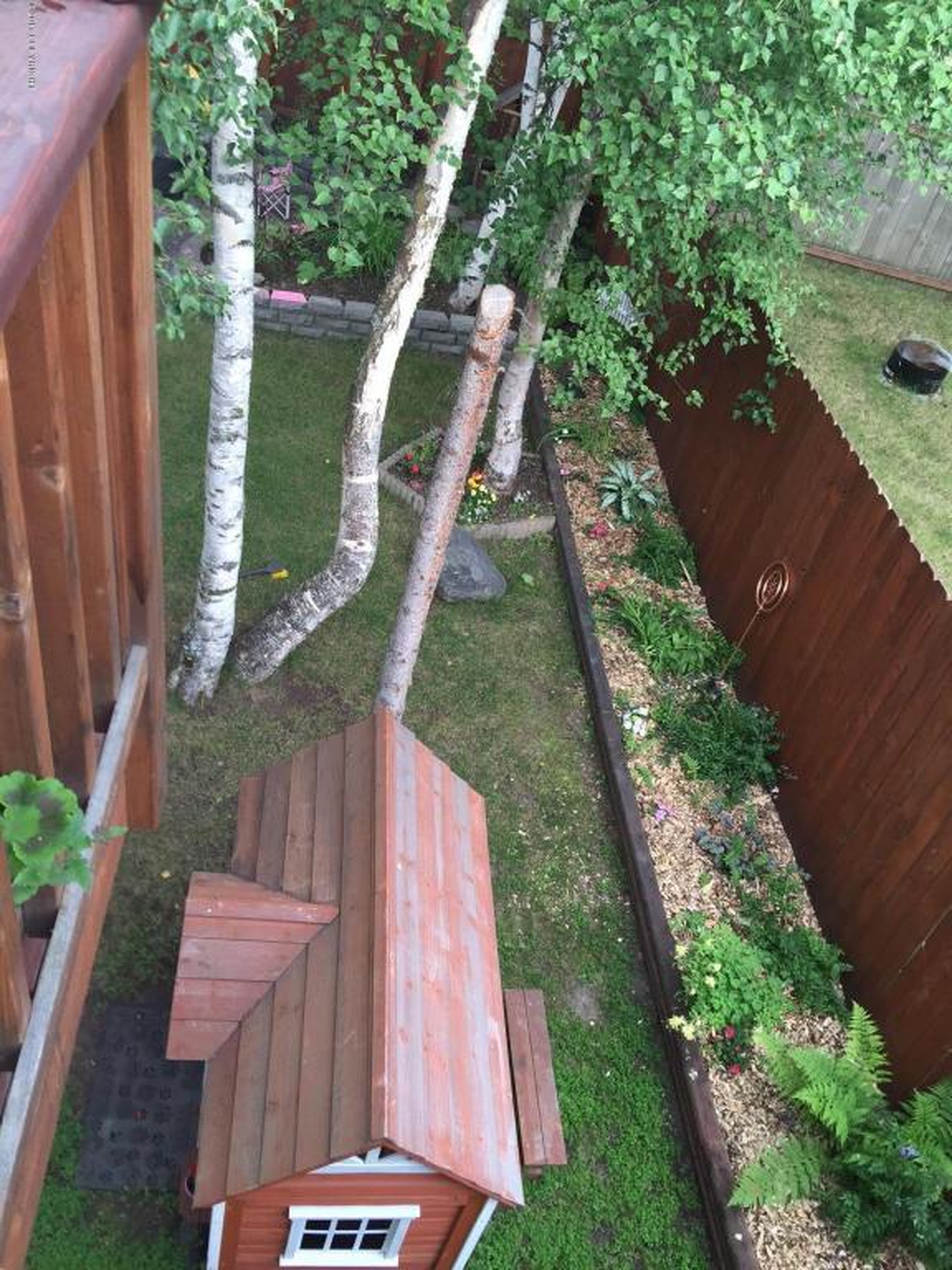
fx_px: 1063
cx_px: 476
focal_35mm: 29
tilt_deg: -40.2
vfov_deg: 61.7
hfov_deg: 48.2
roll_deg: -15.3
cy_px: 635
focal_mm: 4.15
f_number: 2.2
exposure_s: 1/120
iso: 50
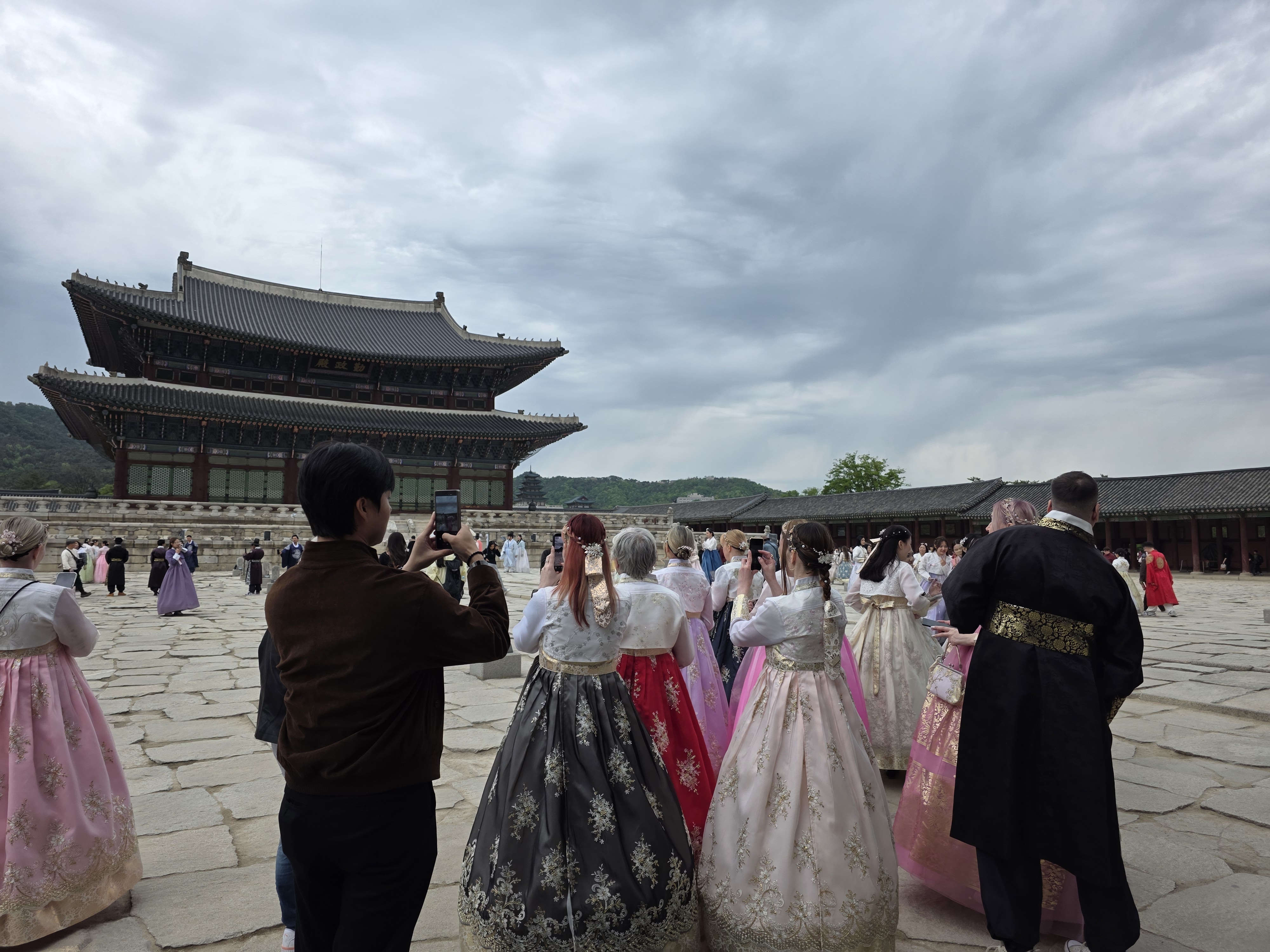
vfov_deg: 58.9
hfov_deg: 73.9
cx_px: 635
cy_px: 476
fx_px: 844
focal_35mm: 23
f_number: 1.7
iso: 80
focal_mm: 6.3
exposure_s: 1/1915
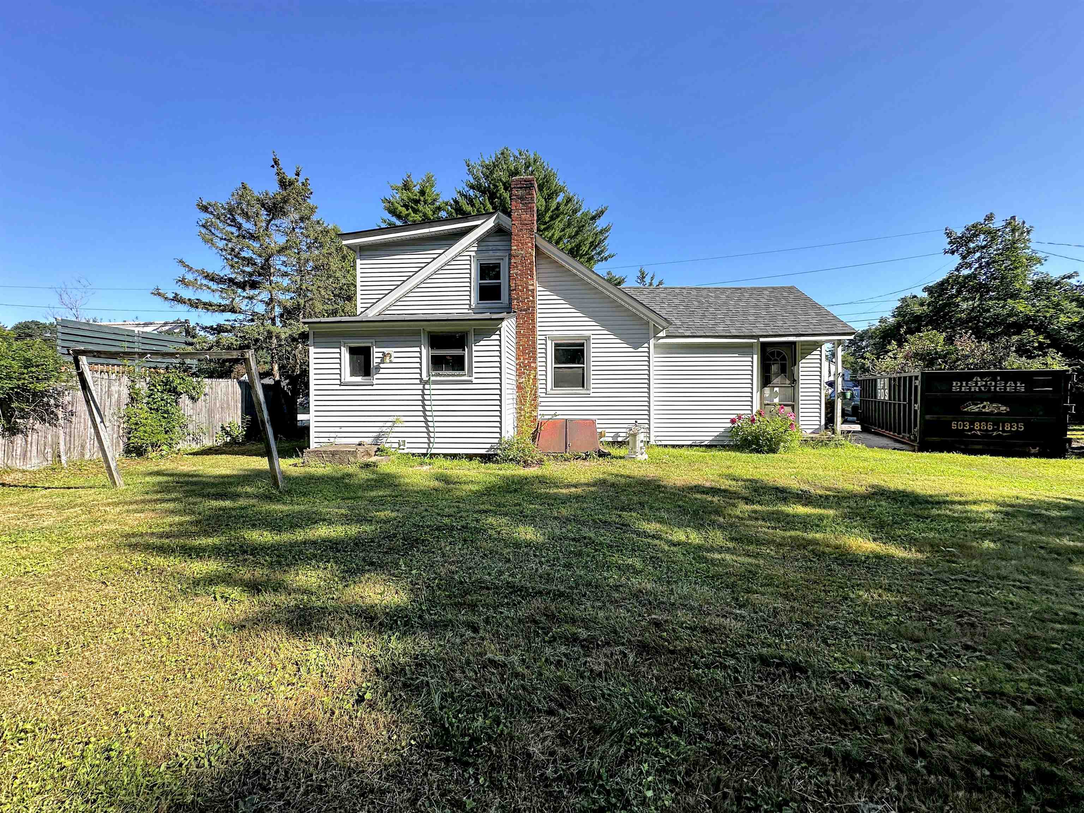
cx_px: 542
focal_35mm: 14
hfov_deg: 102.1
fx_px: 438
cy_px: 406
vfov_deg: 85.7
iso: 40
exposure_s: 1/1667
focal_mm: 2.22
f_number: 2.2
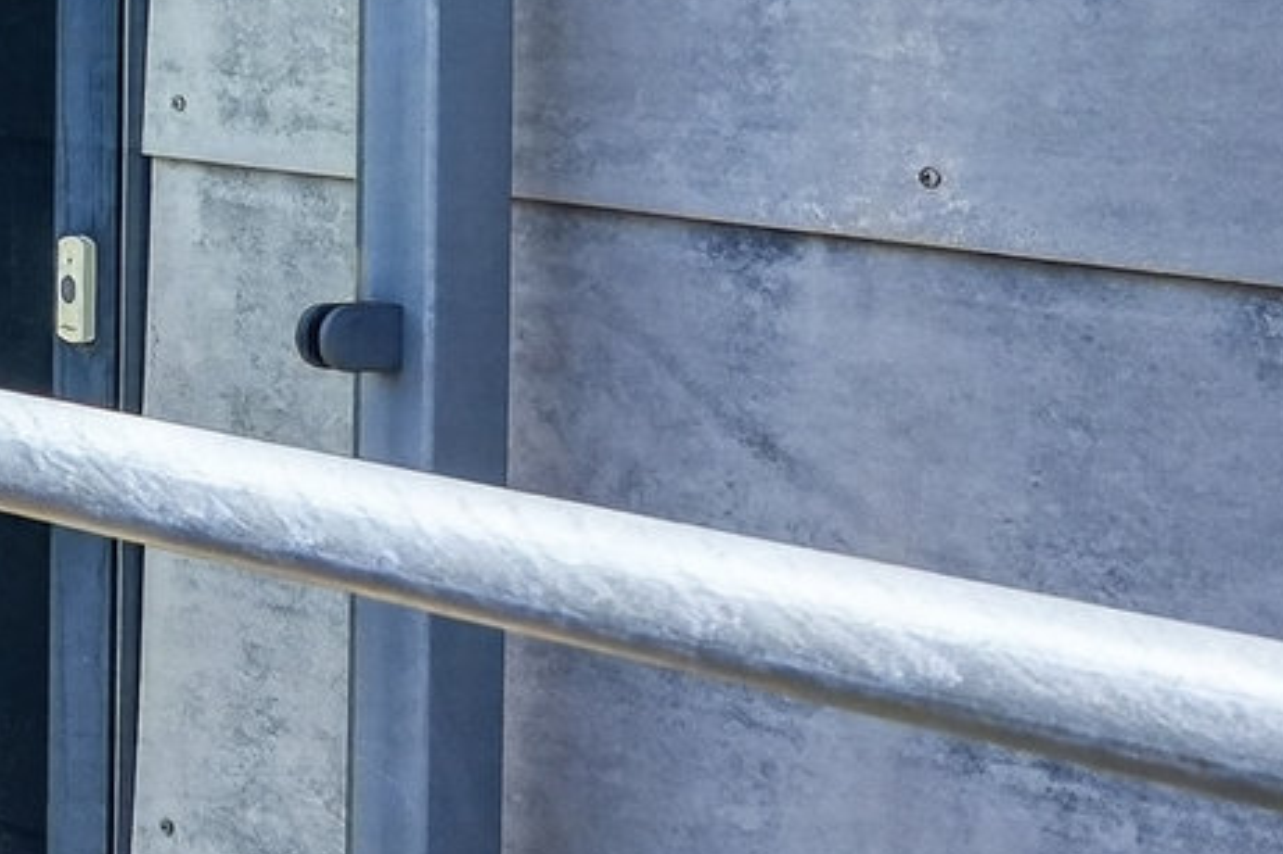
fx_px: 3954
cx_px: -1993
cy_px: -184
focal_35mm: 111
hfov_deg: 12.9
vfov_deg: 12.0
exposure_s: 1/250
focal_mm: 20
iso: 400
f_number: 8
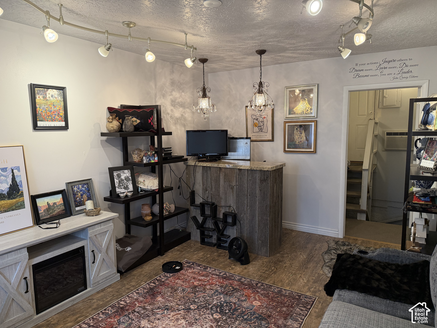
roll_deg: +1.4
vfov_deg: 56.8
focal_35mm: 24
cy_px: 164
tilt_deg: -7.3
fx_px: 303
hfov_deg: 71.6
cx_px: 218
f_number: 1.78
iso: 320
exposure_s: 1/120
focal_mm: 6.76
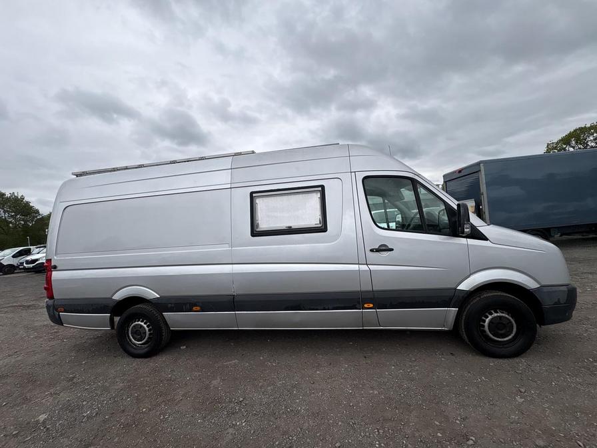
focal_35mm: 14
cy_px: 224
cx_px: 298
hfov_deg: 102.1
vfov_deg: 85.7
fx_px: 241
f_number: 2.2
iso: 50
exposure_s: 1/1346
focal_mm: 2.22
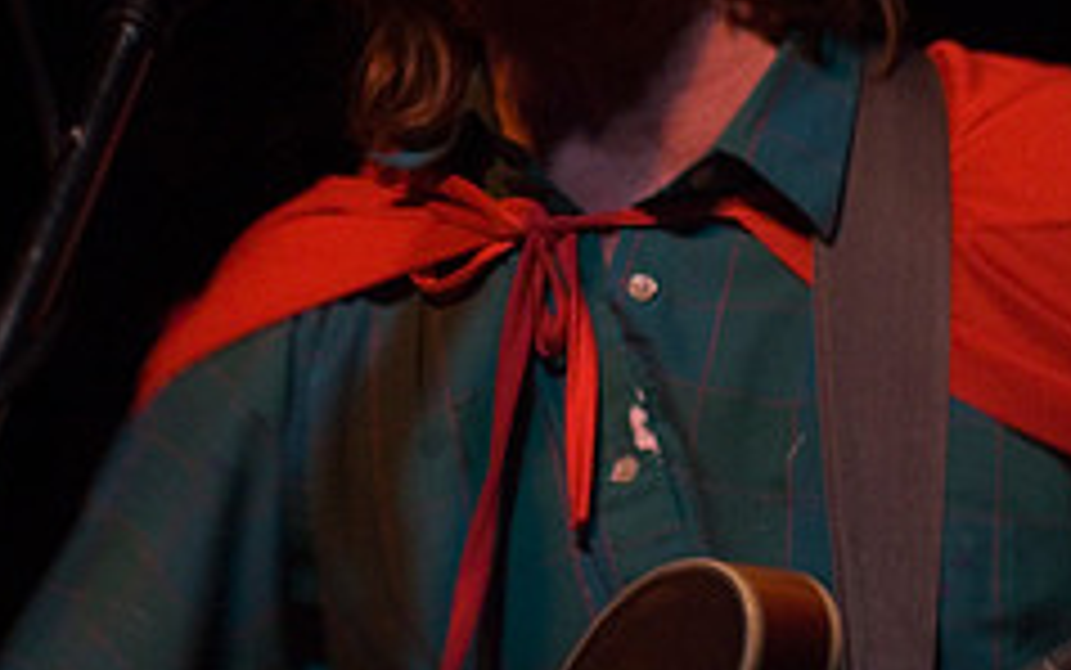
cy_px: 211
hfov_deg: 11.7
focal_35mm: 179
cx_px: 542
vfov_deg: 7.3
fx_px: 5227
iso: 1600
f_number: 2.8
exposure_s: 1/40
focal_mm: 62
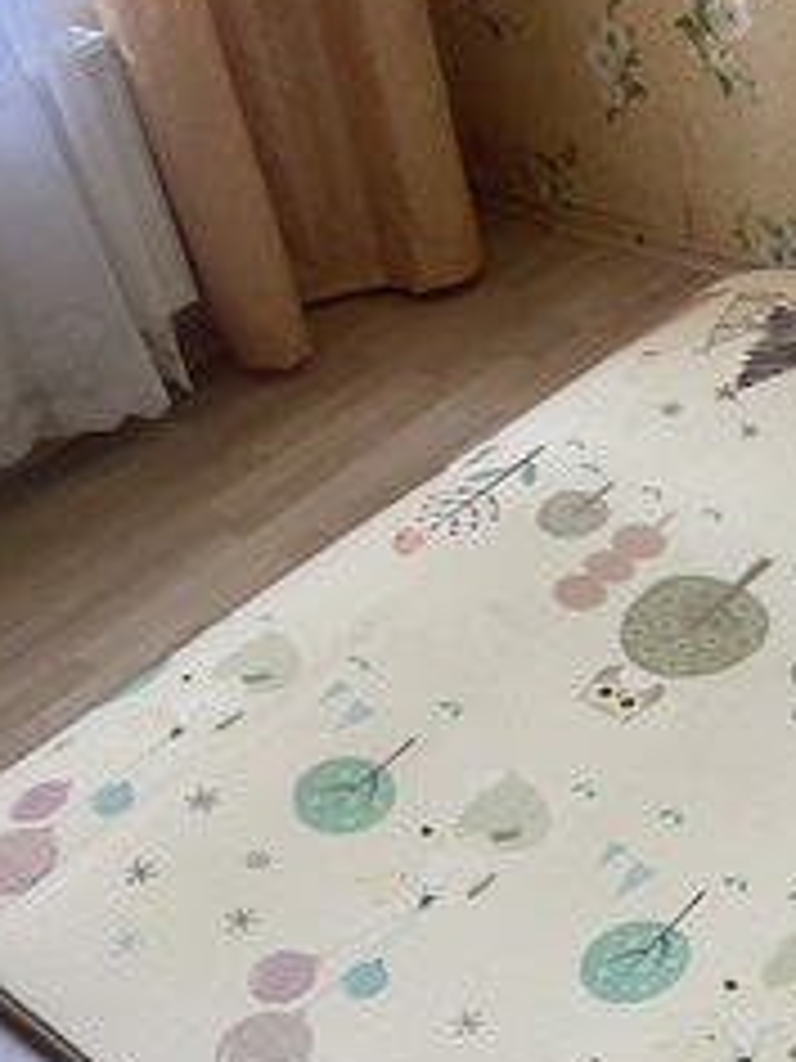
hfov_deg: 25.6
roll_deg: +8.1
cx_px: 731
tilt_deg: -38.3
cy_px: 630
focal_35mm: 55
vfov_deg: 34.8
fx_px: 1686
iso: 160
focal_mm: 4.2
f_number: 1.6
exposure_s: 1/60
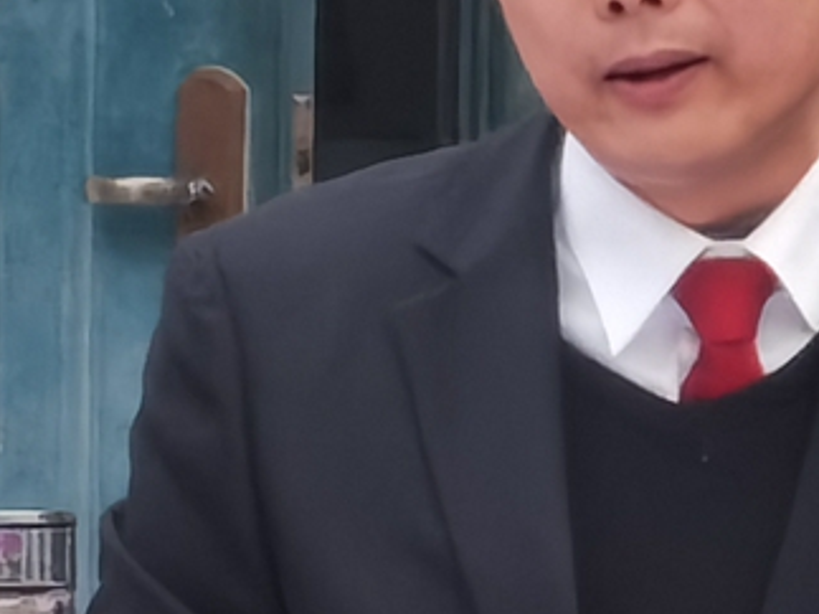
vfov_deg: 1.4
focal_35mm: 1059
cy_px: 302
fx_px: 25046
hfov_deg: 1.9
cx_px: 525
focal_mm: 7.48
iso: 50
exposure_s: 1/122
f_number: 2.4
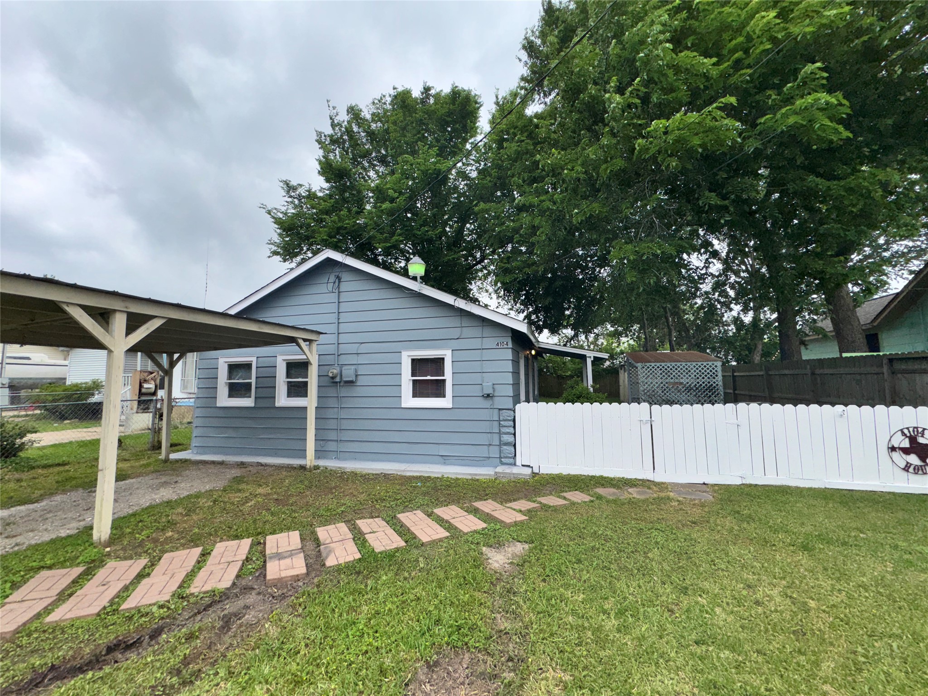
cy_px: 348
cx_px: 464
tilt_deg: +4.0
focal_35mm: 14
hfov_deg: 102.1
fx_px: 375
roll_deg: +0.6
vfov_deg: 85.7
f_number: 2.2
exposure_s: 1/879
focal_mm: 2.22
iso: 32
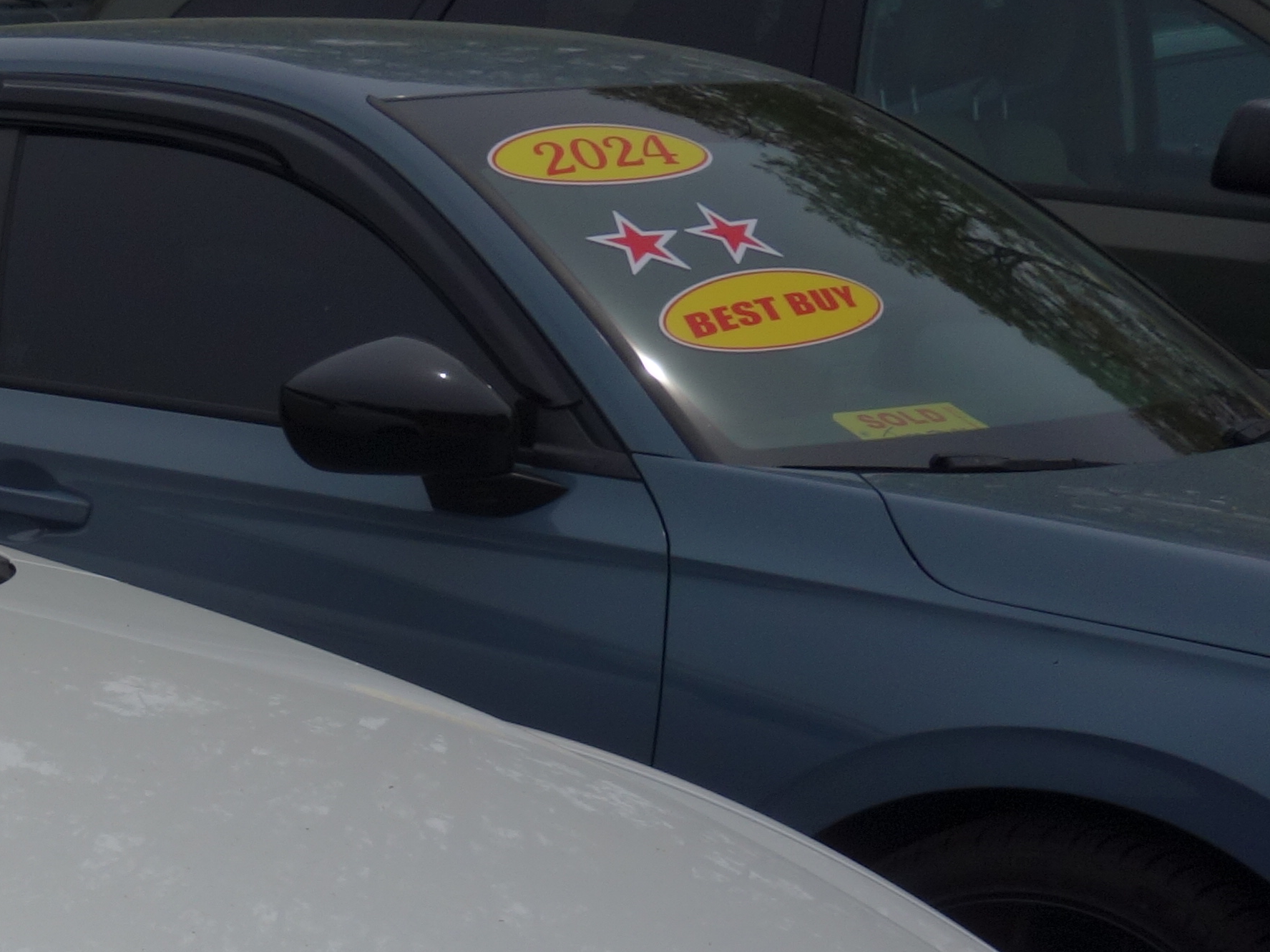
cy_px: 1205
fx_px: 3045
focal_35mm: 83
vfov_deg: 16.8
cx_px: -433
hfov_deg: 21.1
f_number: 8
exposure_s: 1/800
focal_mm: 10.4
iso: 125
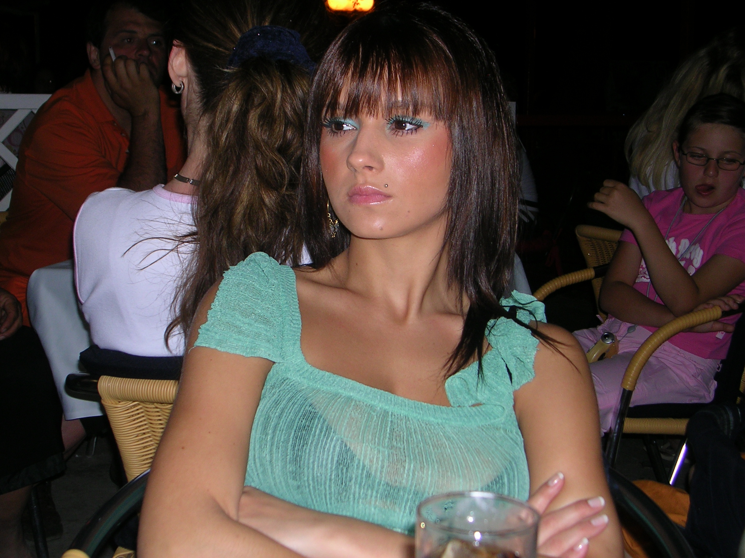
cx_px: 372
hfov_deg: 36.2
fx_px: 1141
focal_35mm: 53
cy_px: 279
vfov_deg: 27.5
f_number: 3.2
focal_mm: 8
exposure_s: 1/60.1
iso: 50
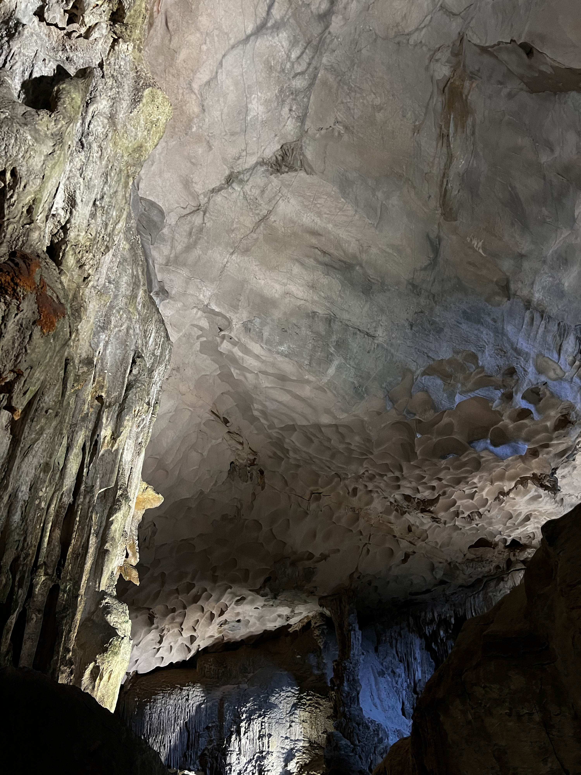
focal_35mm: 26
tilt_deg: +25.0
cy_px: 388
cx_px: 290
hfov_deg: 53.1
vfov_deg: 67.3
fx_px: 582
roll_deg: +1.0
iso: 640
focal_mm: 5.7
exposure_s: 1/40
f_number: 1.5
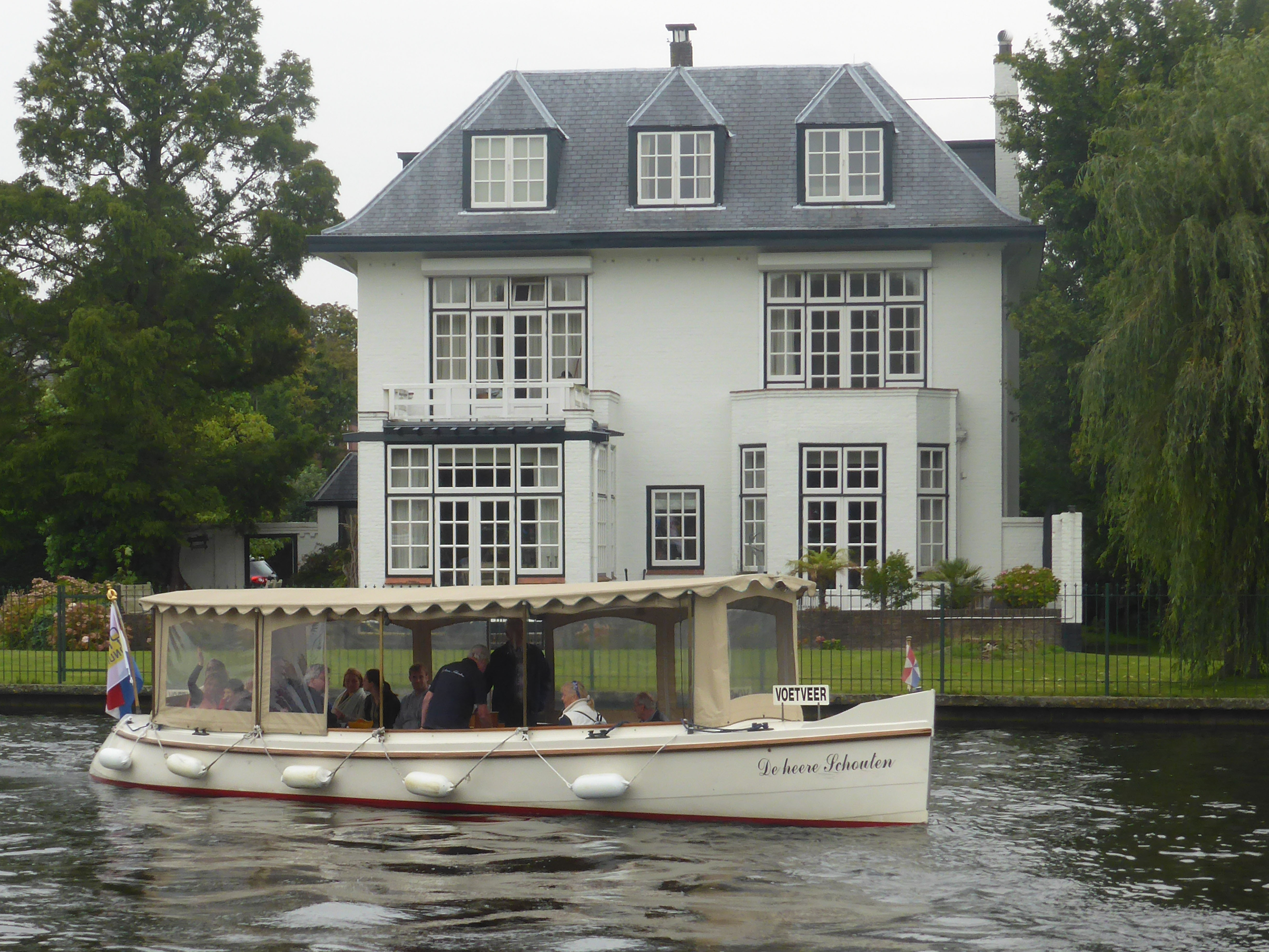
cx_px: 634
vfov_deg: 25.7
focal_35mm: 57
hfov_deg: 33.8
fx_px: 2090
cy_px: 476
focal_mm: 9.7
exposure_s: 1/250
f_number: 4.6
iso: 100
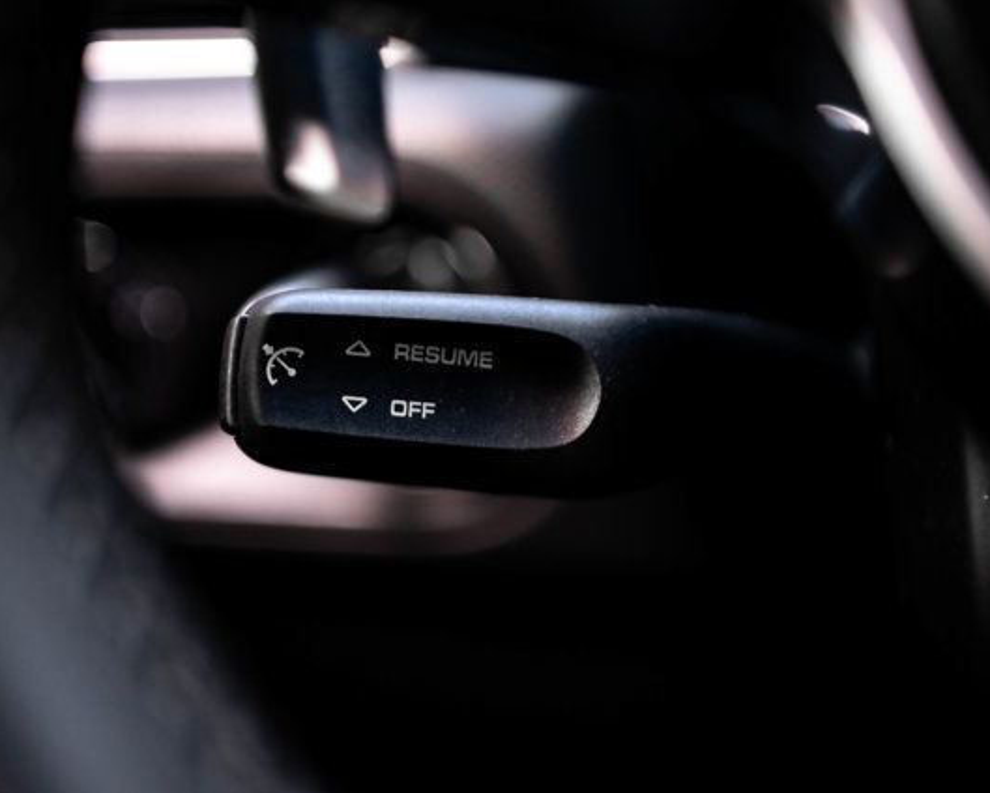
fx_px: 1730
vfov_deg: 25.8
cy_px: 397
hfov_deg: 31.9
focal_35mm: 59
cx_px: 440
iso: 1000
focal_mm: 52
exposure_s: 1/200
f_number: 2.8
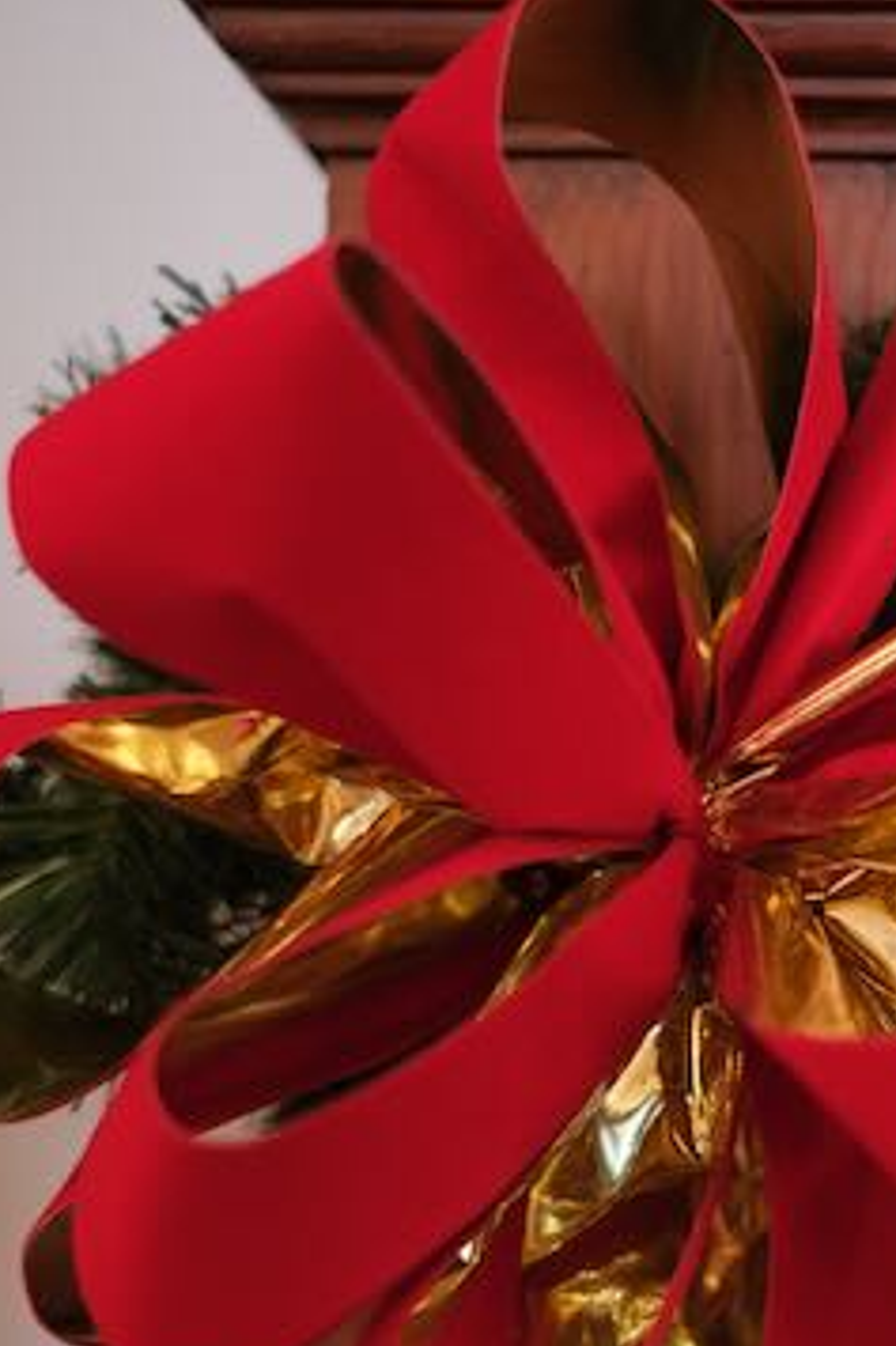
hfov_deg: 21.4
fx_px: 2354
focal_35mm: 63
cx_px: 663
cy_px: 1021
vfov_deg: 31.3
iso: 640
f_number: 2
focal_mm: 23
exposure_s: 1/100
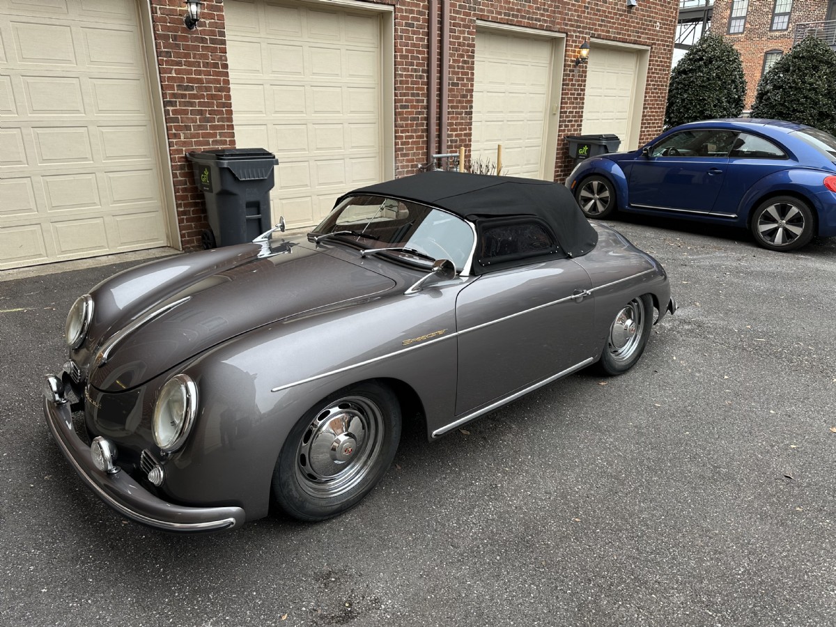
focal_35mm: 24
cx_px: 418
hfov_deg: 71.6
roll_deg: +0.1
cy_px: 314
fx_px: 580
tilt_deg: -20.6
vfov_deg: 56.8
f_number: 1.78
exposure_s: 1/293
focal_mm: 6.86
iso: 80
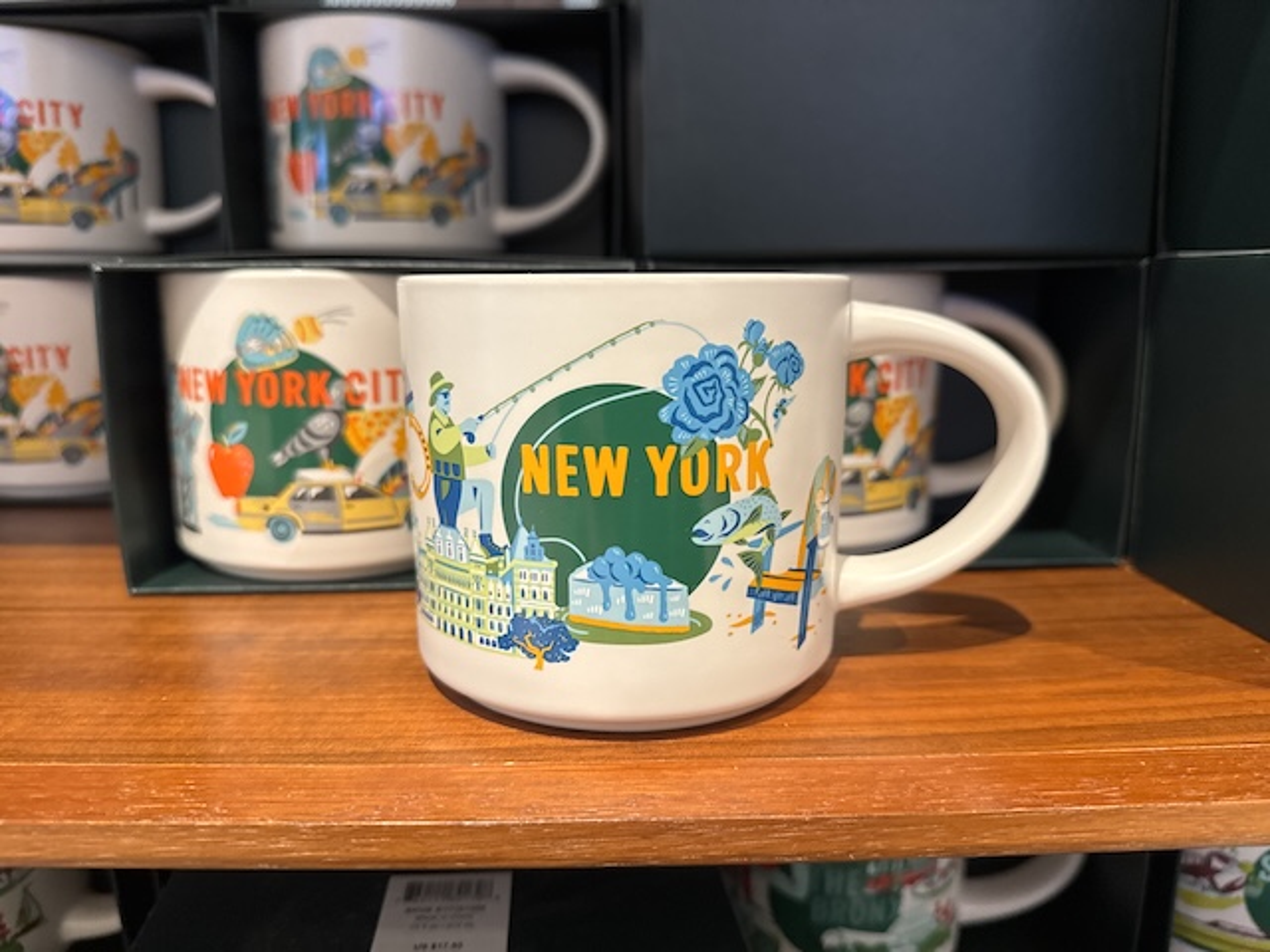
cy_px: 476
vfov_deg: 56.8
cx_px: 635
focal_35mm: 24
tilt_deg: -10.9
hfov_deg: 71.6
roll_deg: -0.3
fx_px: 881
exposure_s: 1/60
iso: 400
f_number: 1.78
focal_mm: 6.76
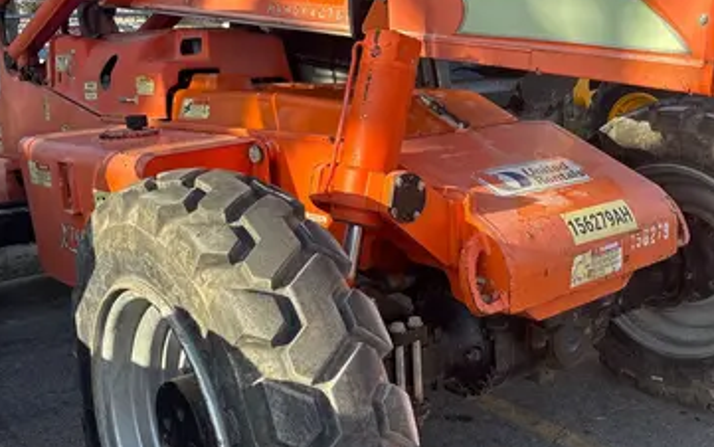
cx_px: 342
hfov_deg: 47.2
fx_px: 818
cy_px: 205
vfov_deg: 30.6
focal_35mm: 42
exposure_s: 1/1337
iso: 64
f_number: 1.6
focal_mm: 5.96
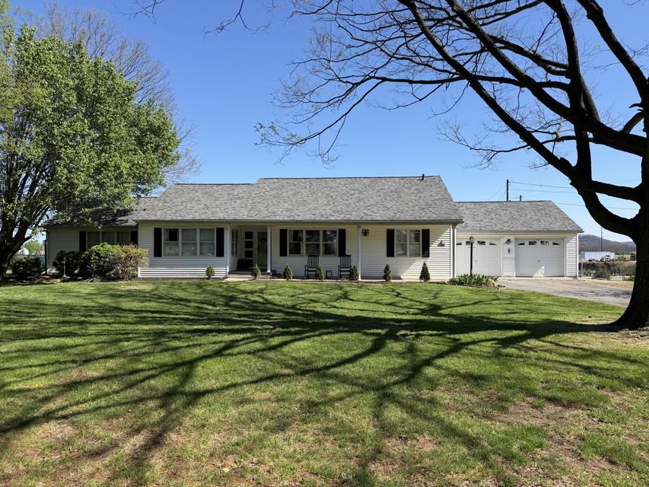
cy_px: 244
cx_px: 324
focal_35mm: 24
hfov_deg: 71.6
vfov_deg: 56.8
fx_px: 450
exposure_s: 1/3279
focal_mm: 6.76
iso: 80
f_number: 1.78
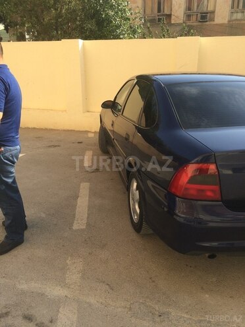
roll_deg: +0.8
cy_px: 164
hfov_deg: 48.2
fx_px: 274
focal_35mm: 29
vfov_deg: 61.7
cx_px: 122
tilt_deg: -20.3
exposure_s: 1/912
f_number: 2.2
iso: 32
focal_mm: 4.15
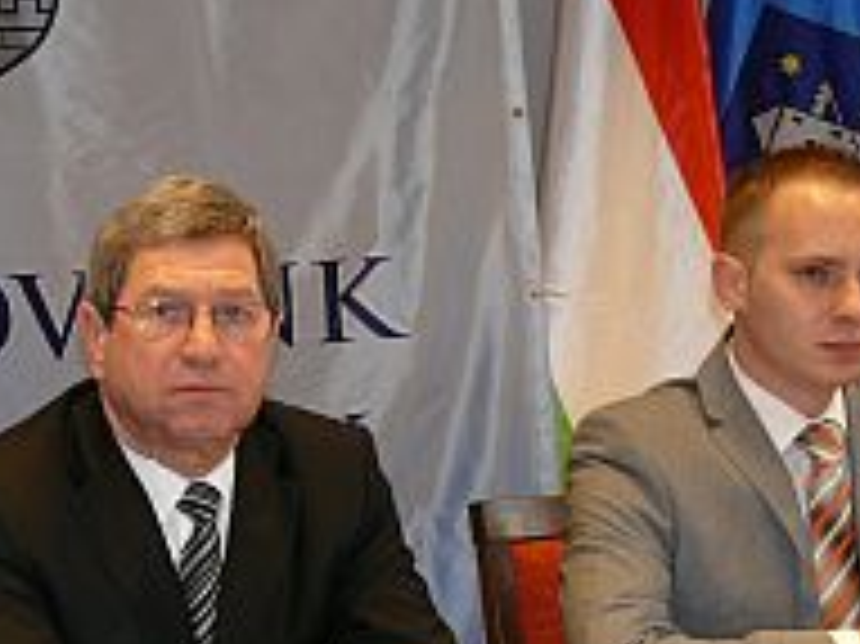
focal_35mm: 111
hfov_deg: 17.6
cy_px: 383
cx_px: 216
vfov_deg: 13.3
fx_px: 2756
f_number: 2.8
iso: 100
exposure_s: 1/30
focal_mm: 8.8
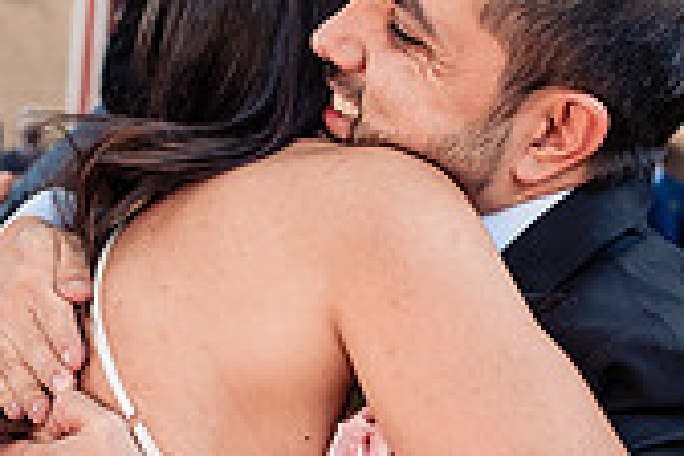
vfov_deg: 11.3
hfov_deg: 16.9
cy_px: 226
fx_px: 2299
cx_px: 261
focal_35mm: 121
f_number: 4
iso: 250
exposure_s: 1/125
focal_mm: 35
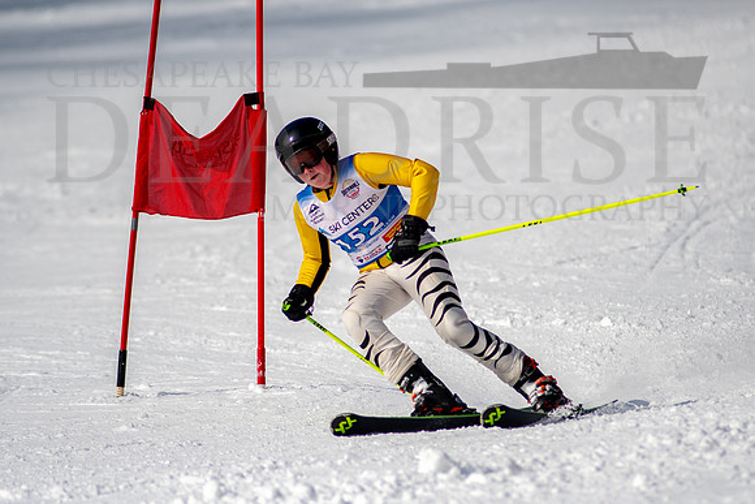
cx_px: 372
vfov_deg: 2.6
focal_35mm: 531
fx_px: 11148
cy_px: 221
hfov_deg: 3.9
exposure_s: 1/6400
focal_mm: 300
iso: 100
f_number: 2.8
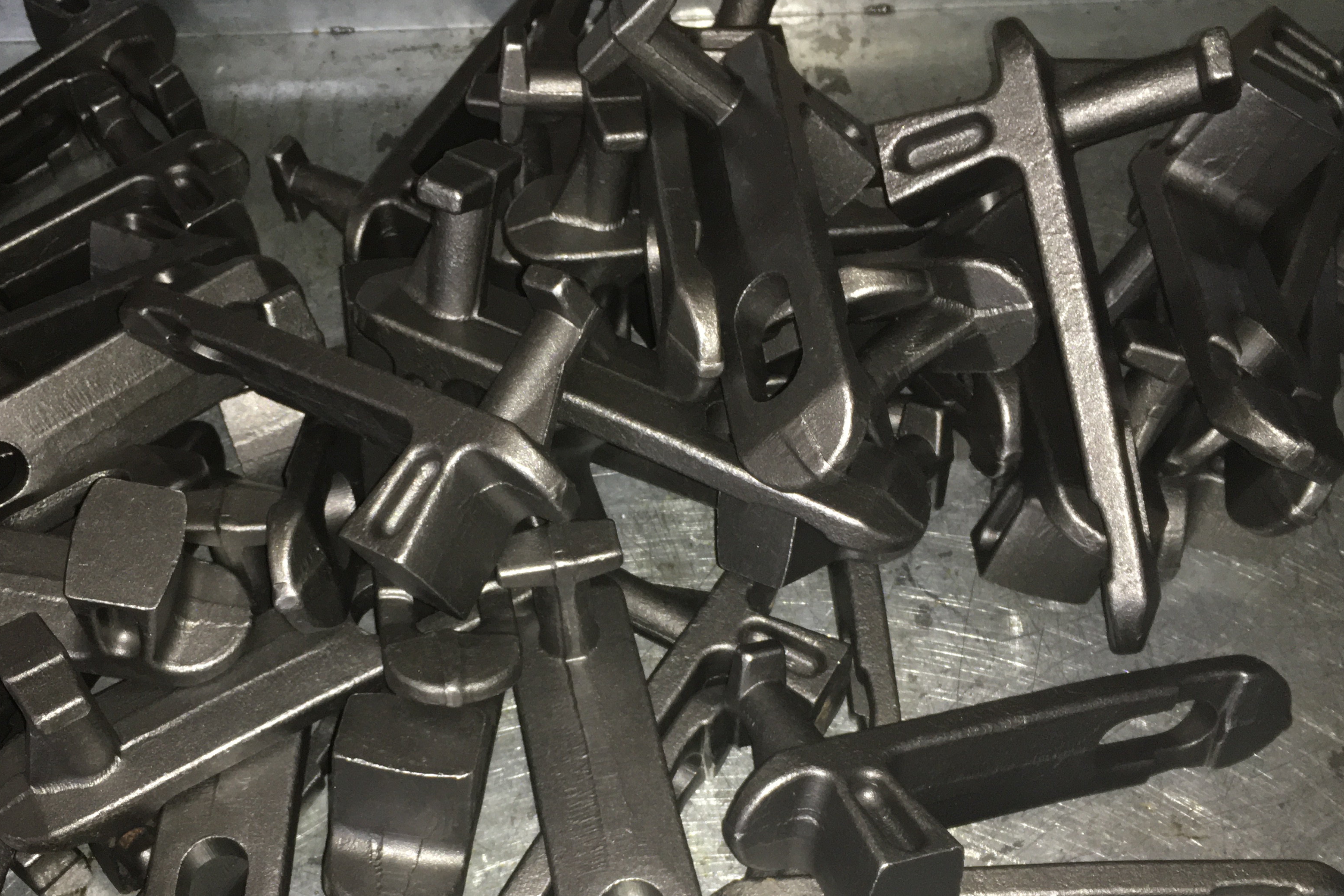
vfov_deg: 33.9
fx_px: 1456
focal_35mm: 39
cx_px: 560
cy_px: 599
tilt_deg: -56.8
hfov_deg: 49.3
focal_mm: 4.15
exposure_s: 1/17
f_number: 2.2
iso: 100
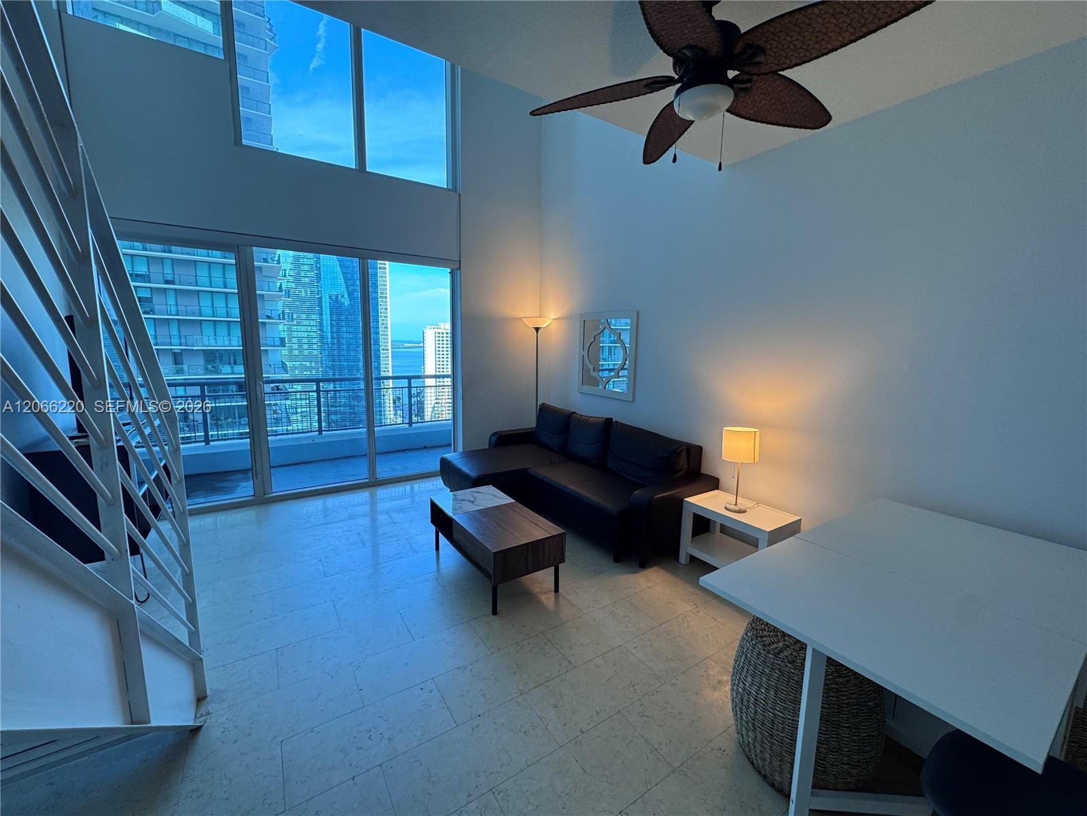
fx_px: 440
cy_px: 408
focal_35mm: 14
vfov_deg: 85.7
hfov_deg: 102.1
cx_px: 544
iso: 64
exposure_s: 1/120
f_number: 2.2
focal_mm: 2.22
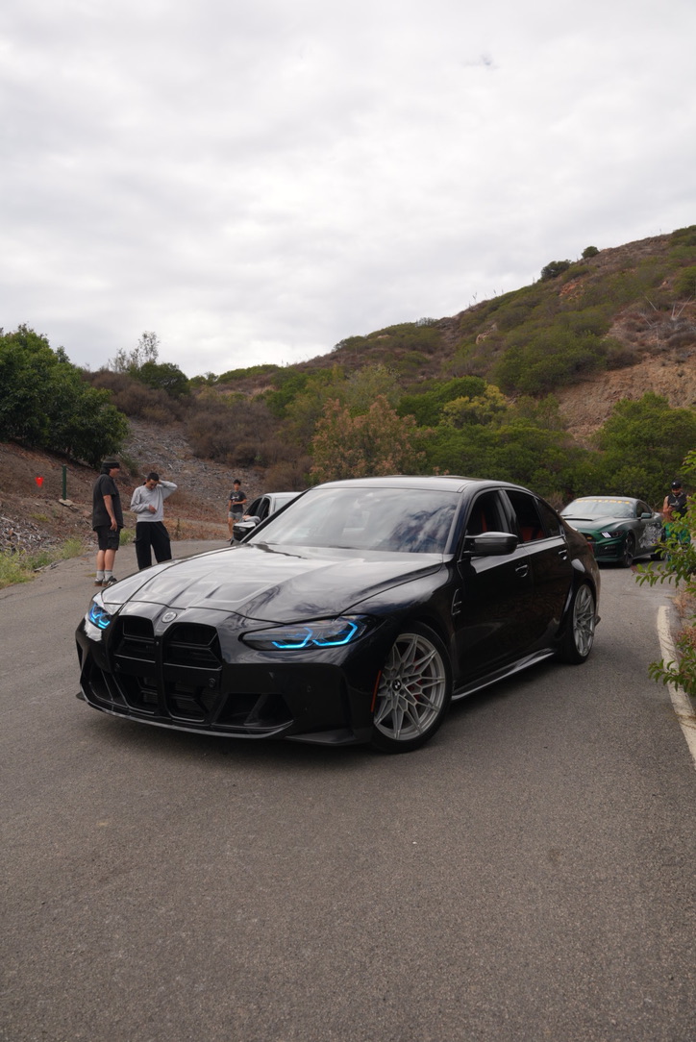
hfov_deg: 36.9
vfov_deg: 53.1
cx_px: 348
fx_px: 1043
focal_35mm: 36
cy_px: 521
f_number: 6.3
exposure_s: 1/100
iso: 100
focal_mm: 24
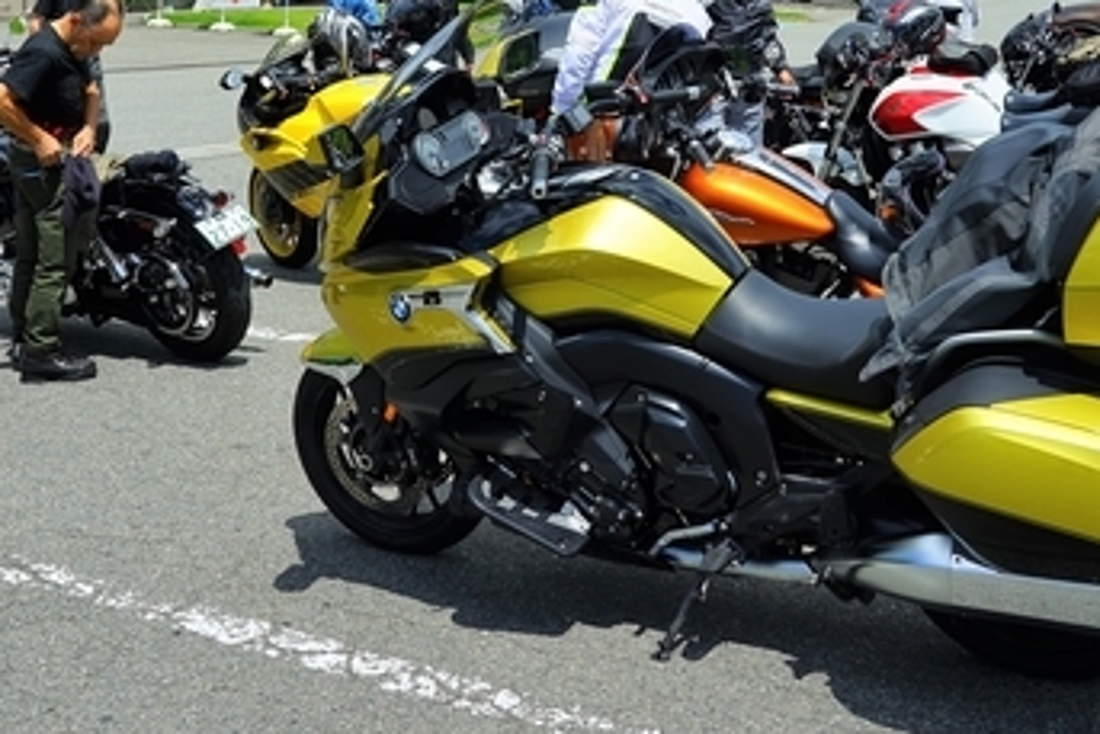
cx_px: 520
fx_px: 1712
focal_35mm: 56
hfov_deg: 35.6
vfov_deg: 23.4
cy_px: 26
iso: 100
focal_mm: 24
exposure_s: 1/200
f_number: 11
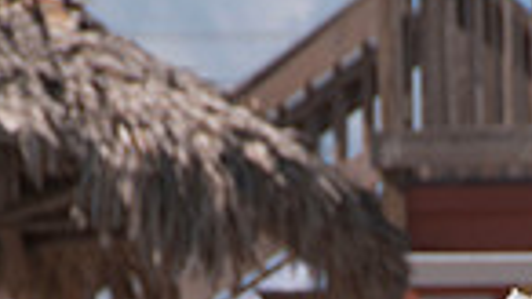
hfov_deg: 2.2
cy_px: 740
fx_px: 13622
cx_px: 519
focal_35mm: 966
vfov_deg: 1.3
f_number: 11
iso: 100
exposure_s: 1/250
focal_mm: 200
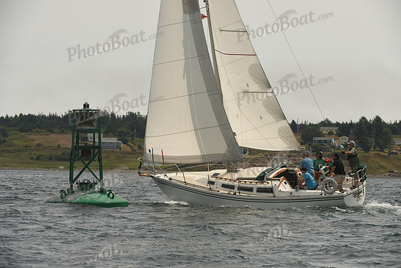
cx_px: 200
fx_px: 2228
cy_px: 134
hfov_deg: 10.3
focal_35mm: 200
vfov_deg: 6.9
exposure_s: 1/1000
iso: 250
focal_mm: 200
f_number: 7.1
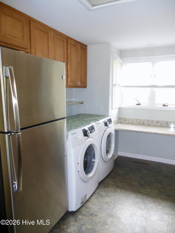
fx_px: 169
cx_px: 88
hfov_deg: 54.9
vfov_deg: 69.4
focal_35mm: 25
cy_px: 116
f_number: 3.2
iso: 400
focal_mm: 4.5
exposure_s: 1/30
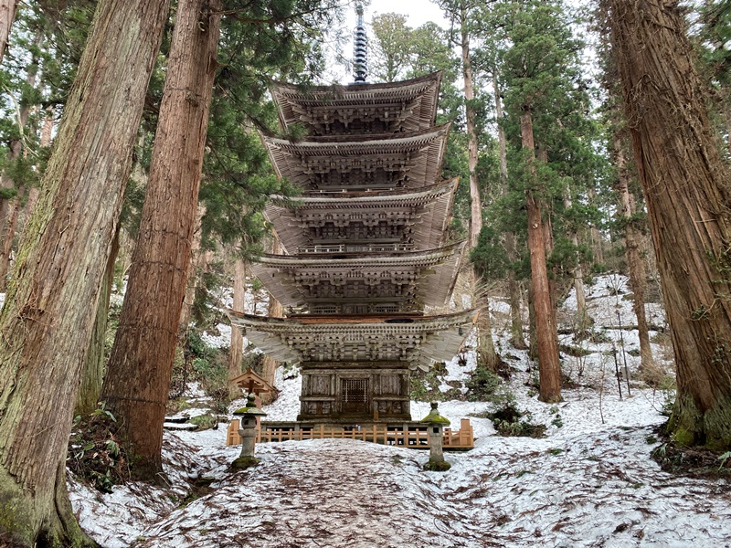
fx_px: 549
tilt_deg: +16.8
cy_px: 274
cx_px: 366
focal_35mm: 26
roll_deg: -0.2
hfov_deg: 67.3
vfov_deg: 53.1
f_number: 1.8
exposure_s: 1/112
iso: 125
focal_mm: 4.25
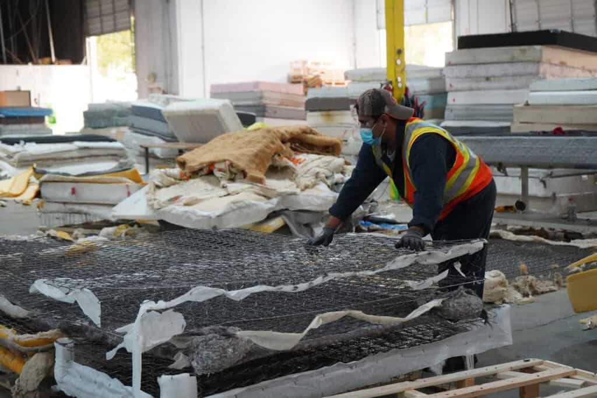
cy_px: 199
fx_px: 995
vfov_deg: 22.6
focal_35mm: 60
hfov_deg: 33.4
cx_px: 298
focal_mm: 60
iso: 8000
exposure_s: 1/160
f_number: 5
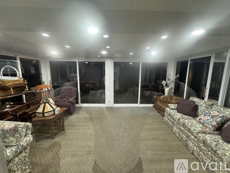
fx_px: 93
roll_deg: -0.5
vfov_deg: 85.7
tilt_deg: -9.6
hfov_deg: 102.1
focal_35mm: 14
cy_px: 86
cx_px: 115
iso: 320
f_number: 2.2
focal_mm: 2.22
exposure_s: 1/60
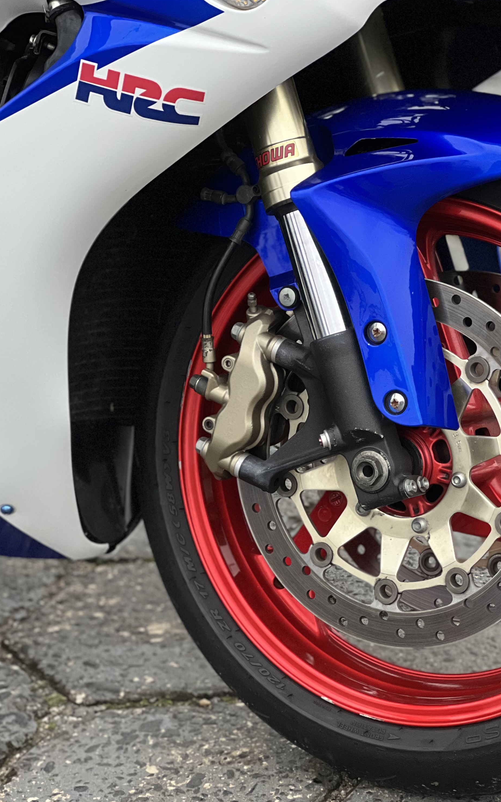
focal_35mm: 111
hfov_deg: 11.8
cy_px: 401
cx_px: 383
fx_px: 2425
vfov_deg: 18.8
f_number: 2.8
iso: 250
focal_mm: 9
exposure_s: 1/83
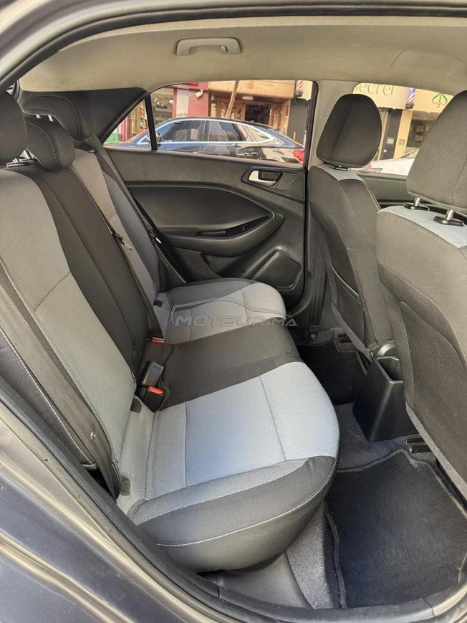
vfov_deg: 71.6
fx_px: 432
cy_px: 312
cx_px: 234
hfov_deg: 56.8
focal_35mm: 24
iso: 200
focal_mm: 6.76
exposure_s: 1/90
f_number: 1.78
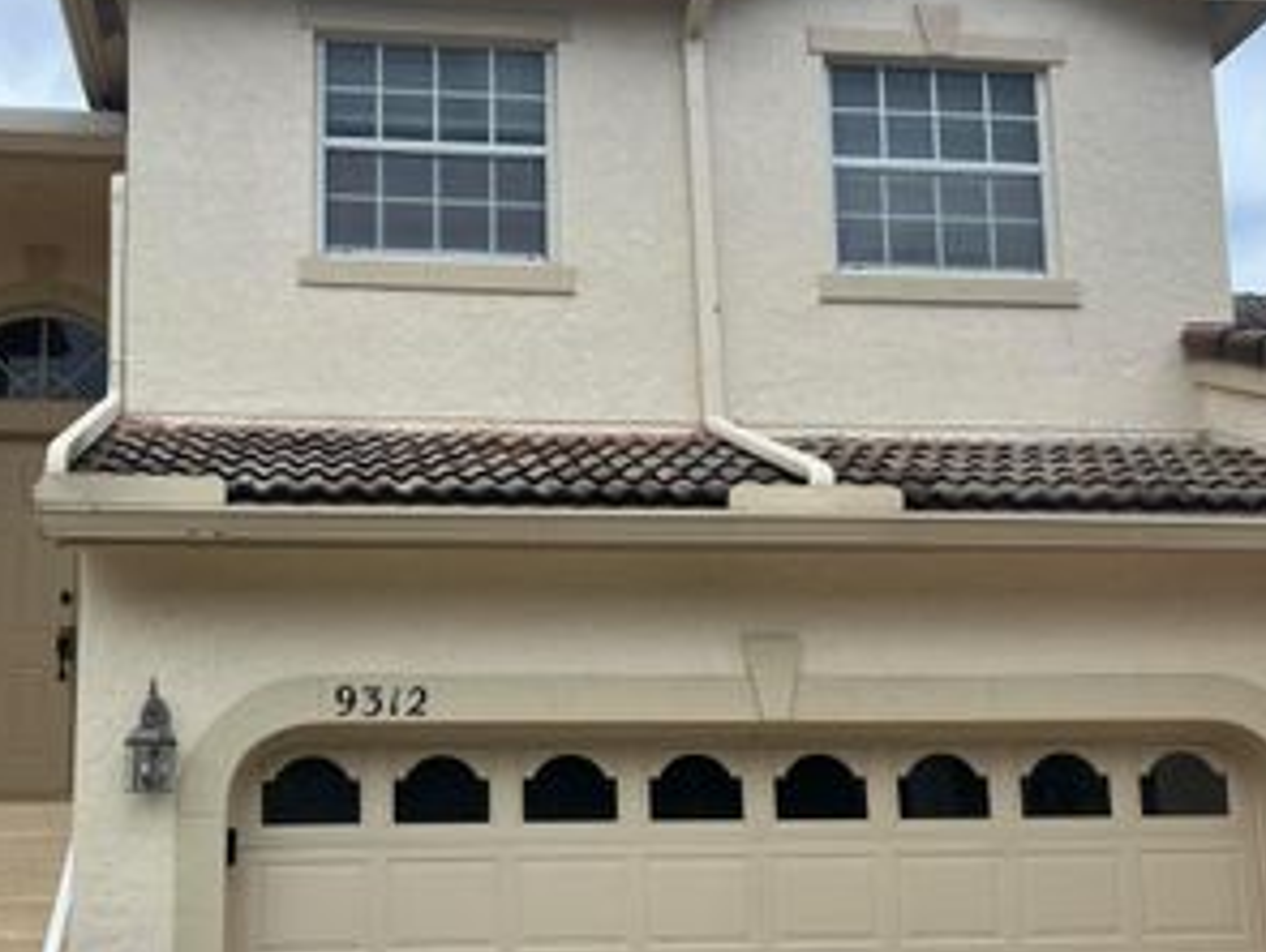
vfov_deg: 32.8
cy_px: 603
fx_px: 1611
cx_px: 498
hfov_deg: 42.7
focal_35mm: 44
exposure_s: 1/1724
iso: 50
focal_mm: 5.7
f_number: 1.5
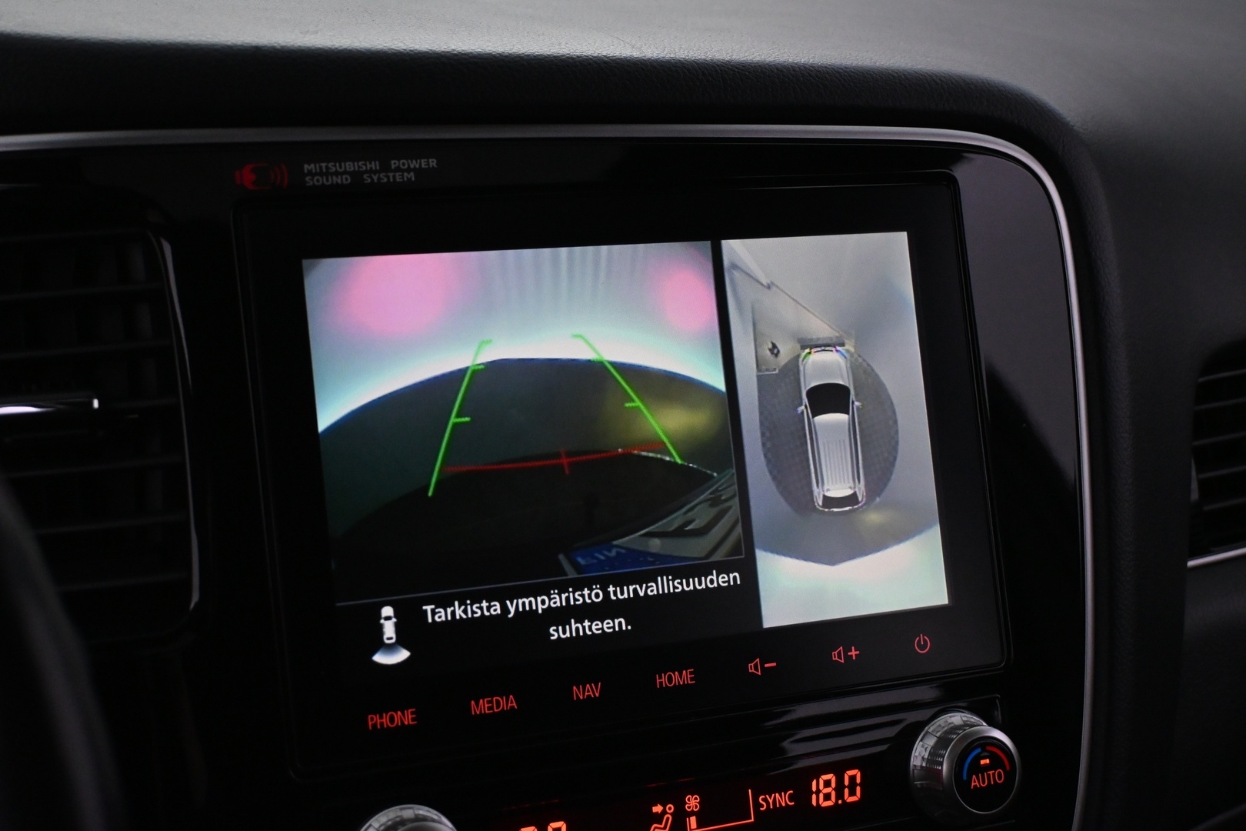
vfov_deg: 24.4
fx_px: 1921
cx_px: 623
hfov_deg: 35.9
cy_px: 416
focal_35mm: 56
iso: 3200
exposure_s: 1/100
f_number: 5.3
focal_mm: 37
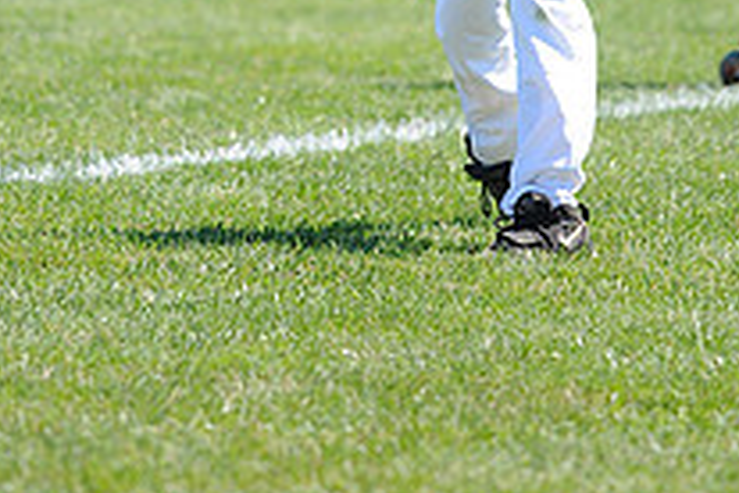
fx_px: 20034
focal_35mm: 976
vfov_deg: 1.4
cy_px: -307
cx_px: 345
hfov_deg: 2.1
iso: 200
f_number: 4
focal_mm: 300
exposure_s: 1/800
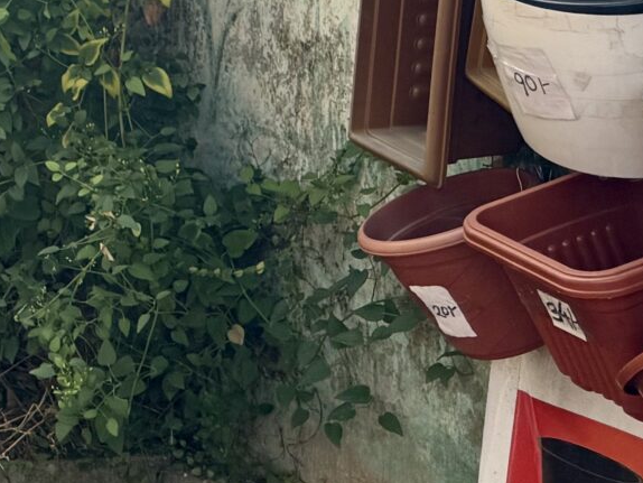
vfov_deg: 13.1
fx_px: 1988
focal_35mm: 107
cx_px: -667
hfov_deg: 14.8
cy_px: -238
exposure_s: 1/633
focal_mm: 6.76
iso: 80
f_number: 1.78
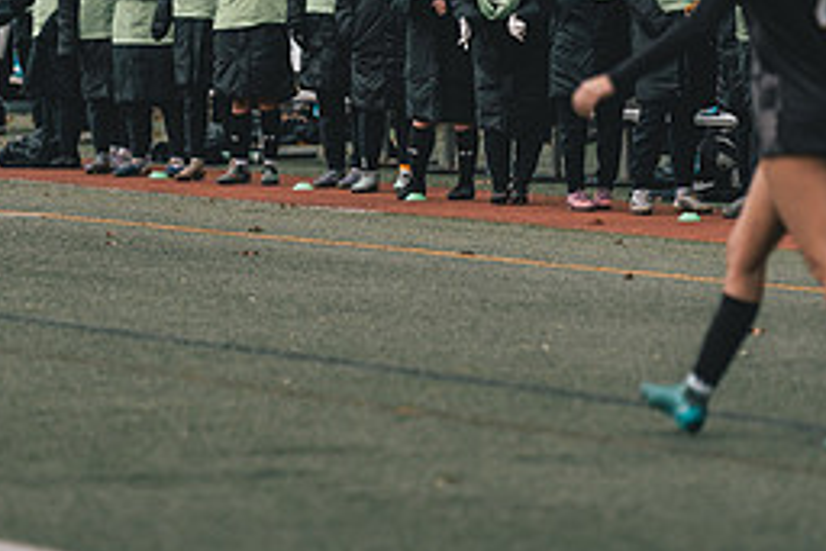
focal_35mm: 341
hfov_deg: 6.0
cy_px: 50
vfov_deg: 4.0
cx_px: 397
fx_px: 7828
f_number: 2.8
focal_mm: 150
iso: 400
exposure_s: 1/1250
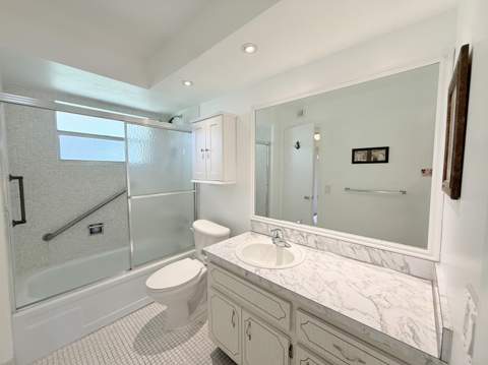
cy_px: 182
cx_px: 244
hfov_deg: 102.1
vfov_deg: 85.6
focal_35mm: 14
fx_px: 197
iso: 125
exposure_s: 1/120
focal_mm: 2.22
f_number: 2.2
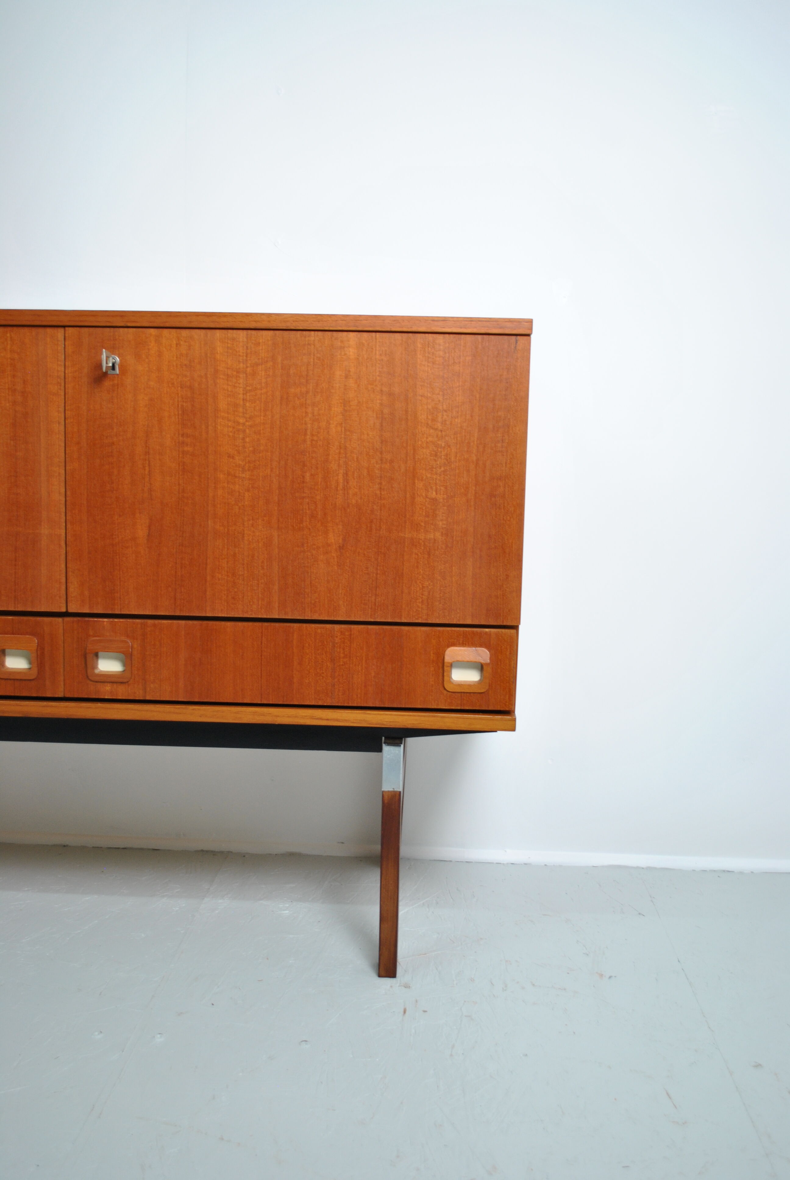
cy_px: 590
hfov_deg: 37.0
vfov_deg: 53.1
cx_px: 395
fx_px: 1182
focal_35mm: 36
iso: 280
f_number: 4
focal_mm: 24
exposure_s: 1/30
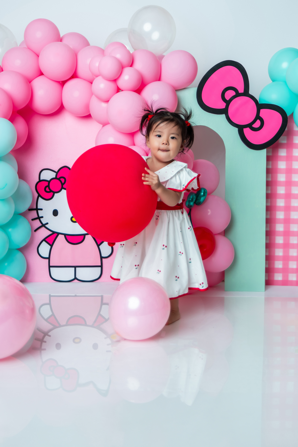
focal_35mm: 42
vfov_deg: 46.4
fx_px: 521
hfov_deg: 31.9
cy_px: 224
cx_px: 149
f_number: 4.5
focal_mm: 42
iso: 250
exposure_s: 1/160
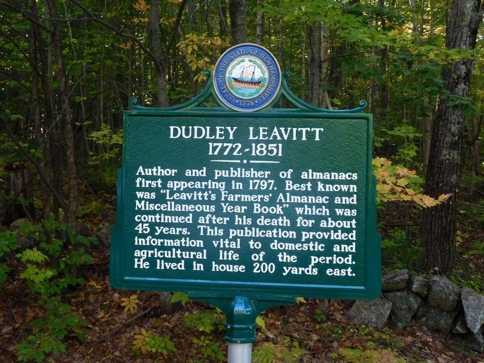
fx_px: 629
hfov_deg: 42.1
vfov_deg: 32.2
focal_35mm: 45
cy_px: 182
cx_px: 242
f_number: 3.7
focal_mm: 8
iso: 125
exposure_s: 1/30
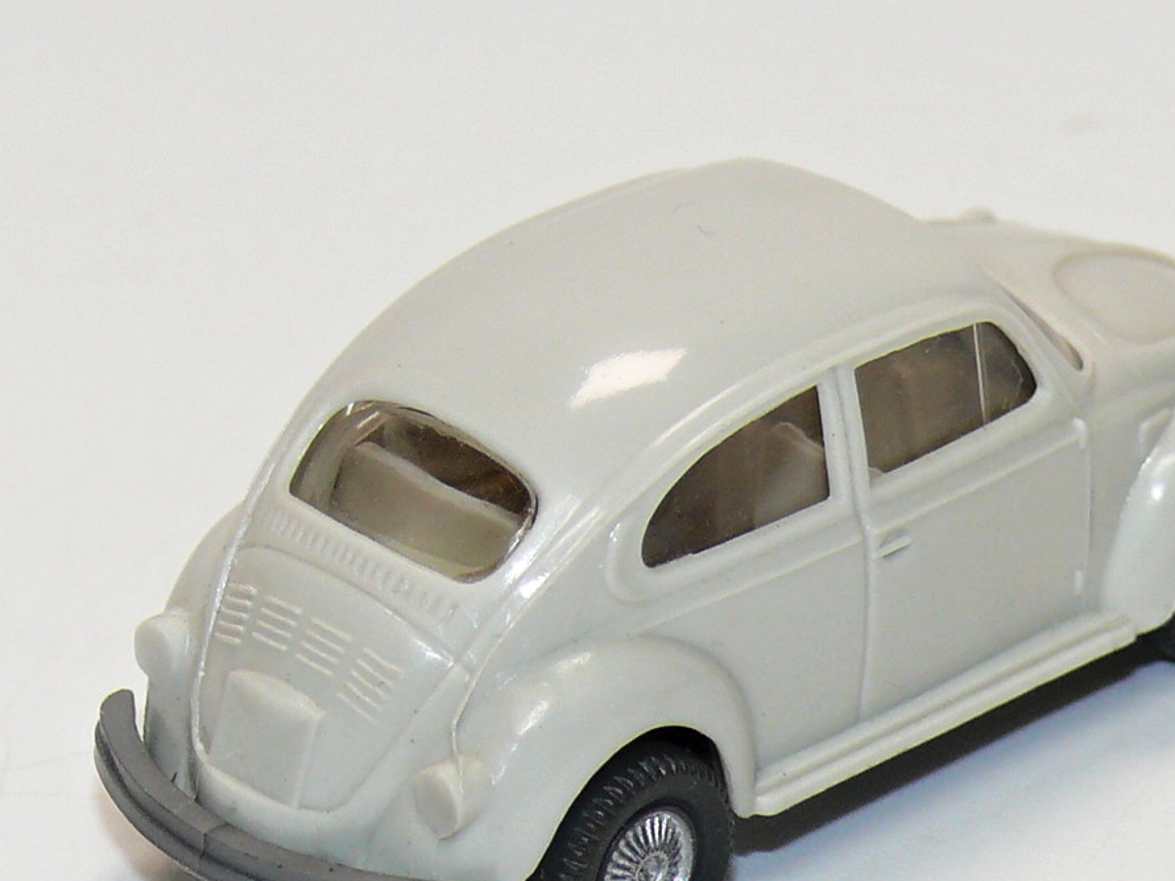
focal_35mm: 282
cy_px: 466
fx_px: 9571
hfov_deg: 7.0
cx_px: 719
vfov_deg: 5.3
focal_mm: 18.7
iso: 100
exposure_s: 1/30
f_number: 4
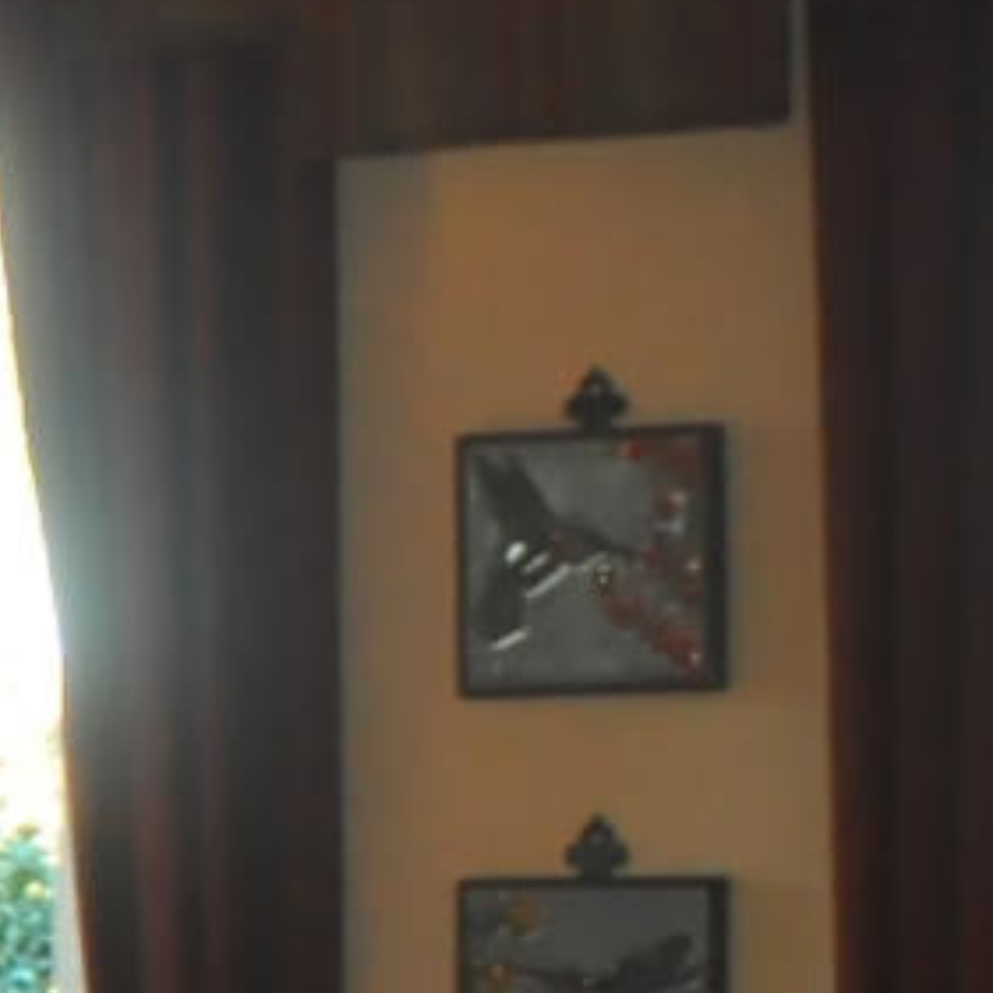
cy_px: 1035
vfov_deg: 6.4
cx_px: -2824
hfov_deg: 5.6
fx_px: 8828
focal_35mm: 272
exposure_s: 1/60
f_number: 3.8
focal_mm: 20
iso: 800
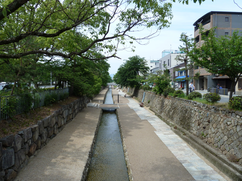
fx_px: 175
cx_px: 121
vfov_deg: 54.9
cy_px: 90
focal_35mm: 25
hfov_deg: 69.4
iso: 80
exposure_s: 1/320
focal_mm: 4.1
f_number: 4
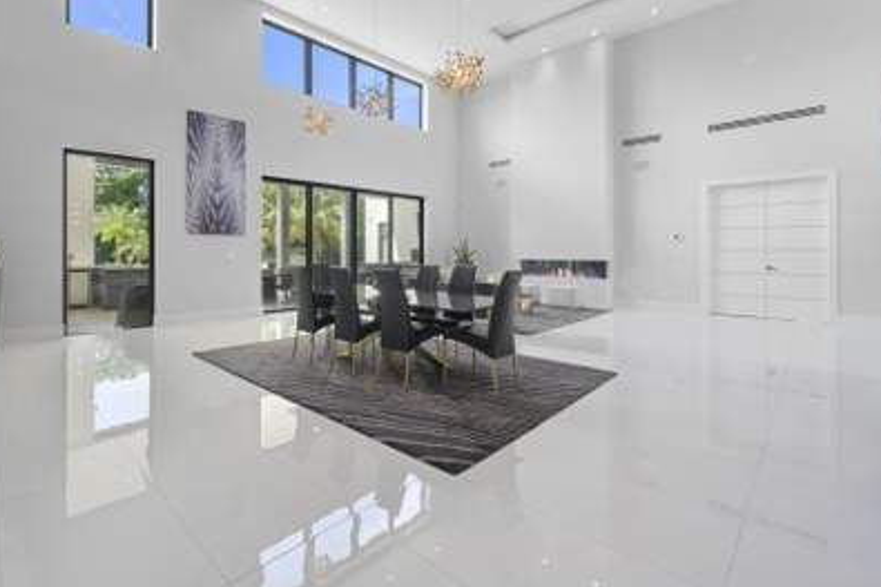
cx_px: 364
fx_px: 416
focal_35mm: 17
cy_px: 249
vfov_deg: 70.0
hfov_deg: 92.4
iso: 100
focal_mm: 14
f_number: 9
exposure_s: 1/6
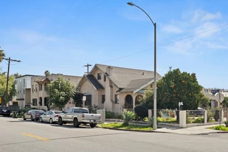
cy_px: 96
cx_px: 151
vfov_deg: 37.6
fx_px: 222
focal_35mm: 35
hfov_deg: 53.4
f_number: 9
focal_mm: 26
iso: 250
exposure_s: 1/40
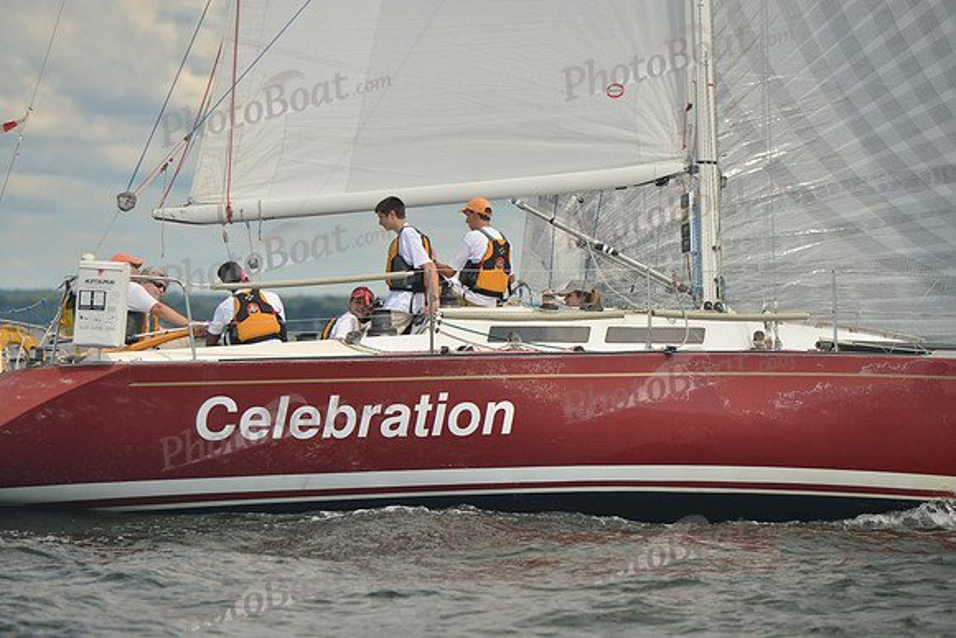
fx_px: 5046
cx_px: 478
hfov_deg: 10.8
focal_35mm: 190
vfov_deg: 7.2
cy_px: 319
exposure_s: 1/800
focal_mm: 190
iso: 200
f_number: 5
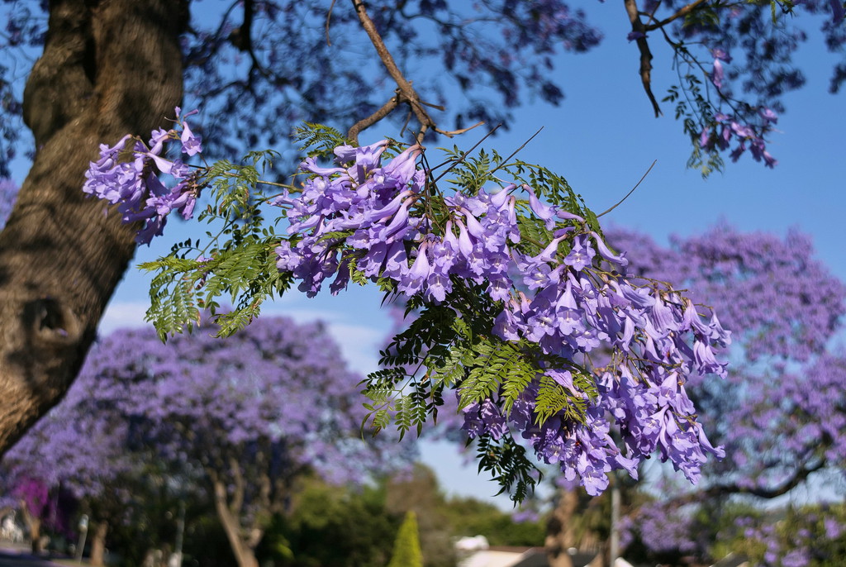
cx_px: 423
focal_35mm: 48
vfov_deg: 28.2
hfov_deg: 41.1
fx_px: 1130
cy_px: 284
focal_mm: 32
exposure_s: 1/2000
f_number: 5.6
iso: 200
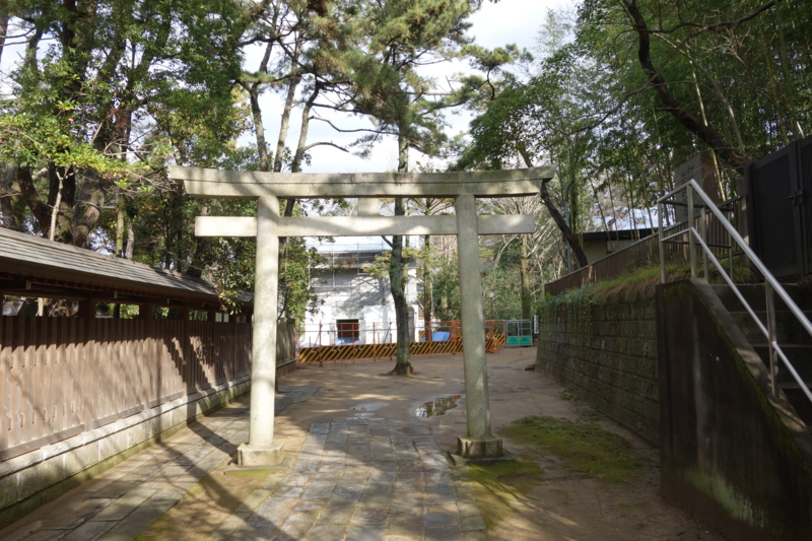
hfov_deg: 65.5
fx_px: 631
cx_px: 406
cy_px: 270
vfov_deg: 46.4
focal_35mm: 28
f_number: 5.6
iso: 125
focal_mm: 10.4
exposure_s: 1/160
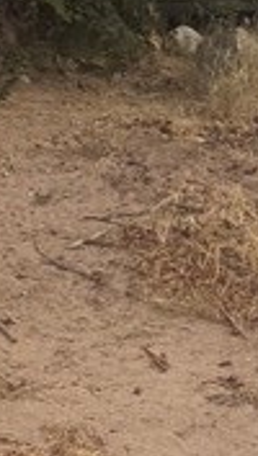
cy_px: -77
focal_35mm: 151
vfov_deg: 13.8
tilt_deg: -8.4
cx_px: 3
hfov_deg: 8.0
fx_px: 1830
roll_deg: -0.8
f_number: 1.78
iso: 125
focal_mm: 6.76
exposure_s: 1/6711
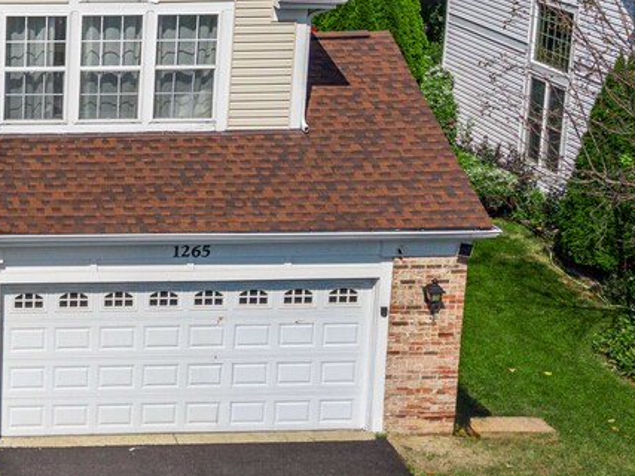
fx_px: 1485
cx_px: -16
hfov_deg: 23.0
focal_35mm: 81
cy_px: 228
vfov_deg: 18.2
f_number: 1.8
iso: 400
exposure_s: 1/2000
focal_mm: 8.67
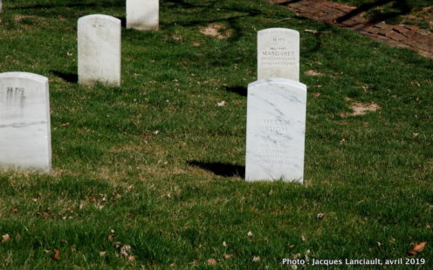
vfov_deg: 12.1
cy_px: 128
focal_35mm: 108
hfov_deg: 19.3
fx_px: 1274
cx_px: 217
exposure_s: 1/200
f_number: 11
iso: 100
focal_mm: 70
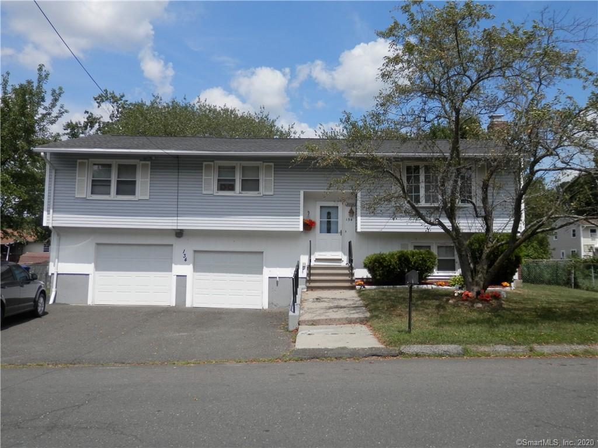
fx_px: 518
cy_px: 224
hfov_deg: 60.0
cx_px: 299
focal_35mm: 30
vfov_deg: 46.8
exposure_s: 1/200
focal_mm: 5.5
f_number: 9.4
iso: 80
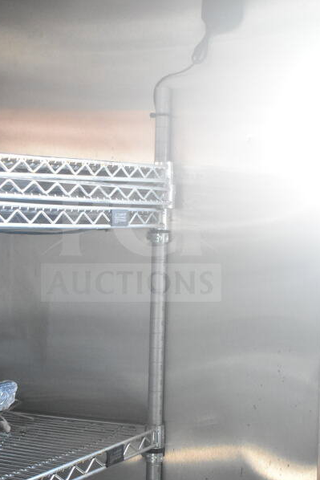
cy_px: 238
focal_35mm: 78
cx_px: 131
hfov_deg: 17.5
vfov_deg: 26.0
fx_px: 1039
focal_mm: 34
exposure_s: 1/50
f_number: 4.5
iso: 5000
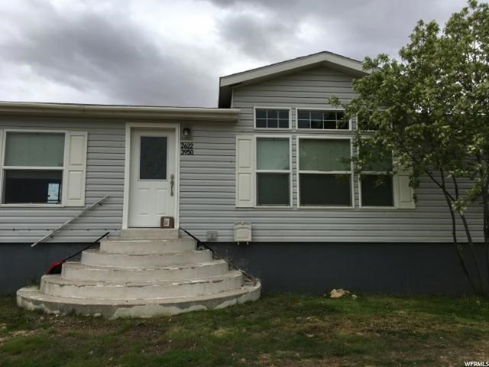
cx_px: 244
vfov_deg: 48.2
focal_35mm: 29
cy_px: 184
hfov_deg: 61.7
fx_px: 410
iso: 25
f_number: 2.2
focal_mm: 4.15
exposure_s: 1/874
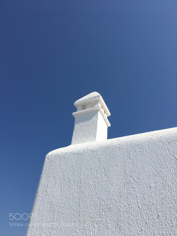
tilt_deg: +41.2
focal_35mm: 29
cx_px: 88
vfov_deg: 61.7
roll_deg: -7.3
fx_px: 198
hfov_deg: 48.2
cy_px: 118
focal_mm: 4.15
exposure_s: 1/2959
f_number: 2.2
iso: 25
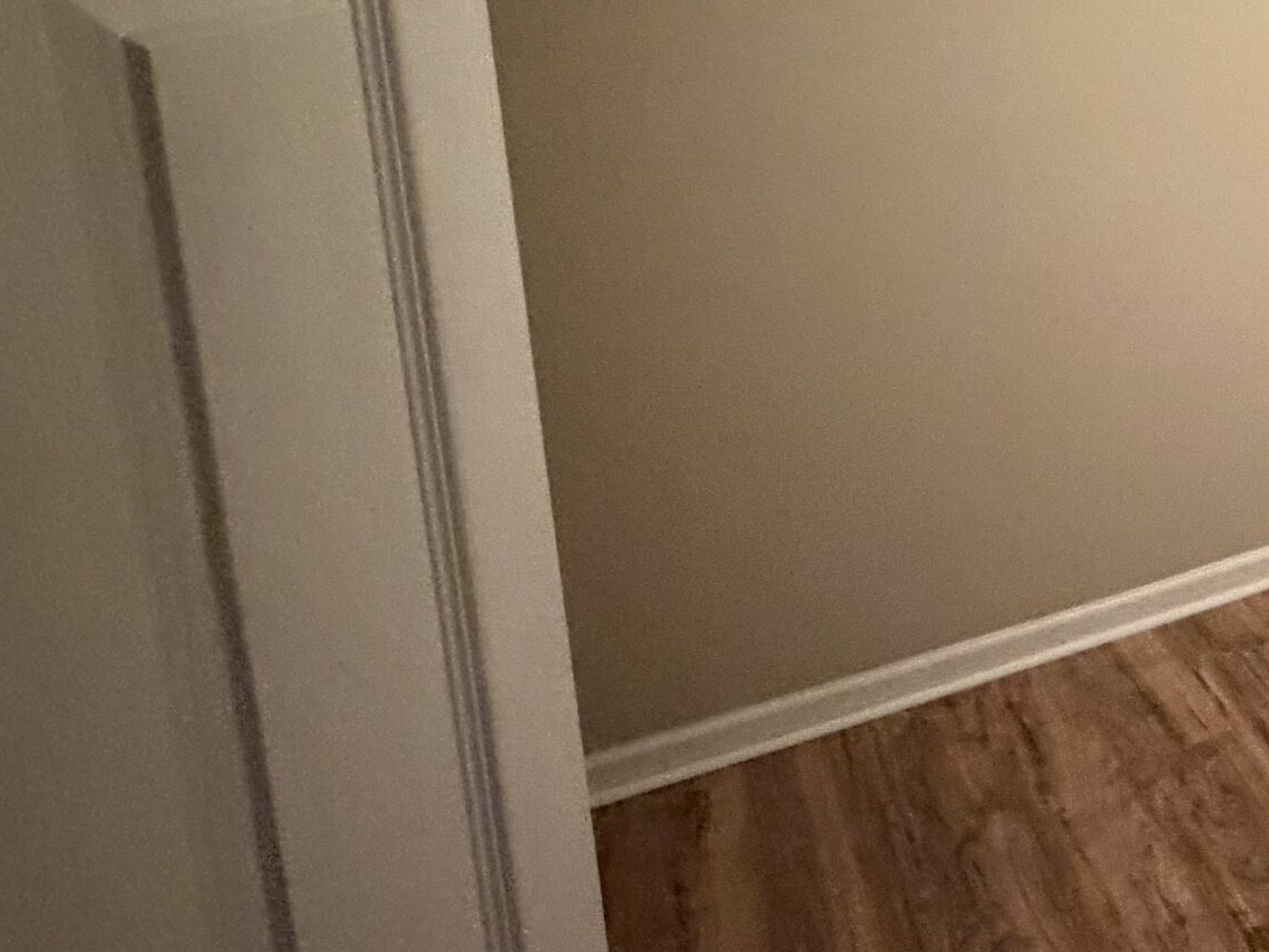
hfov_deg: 35.7
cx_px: 1593
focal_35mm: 38
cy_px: 65
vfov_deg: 35.2
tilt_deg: -8.8
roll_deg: +1.2
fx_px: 1393
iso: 1000
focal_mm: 2.22
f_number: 2.2
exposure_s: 1/40
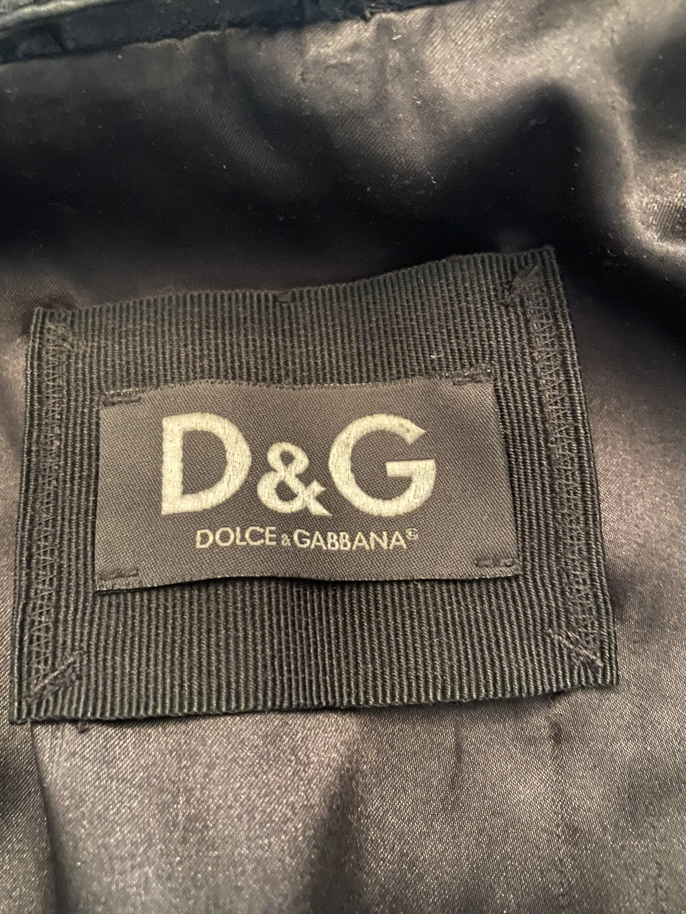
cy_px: 457
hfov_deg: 54.9
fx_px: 661
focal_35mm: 25
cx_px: 343
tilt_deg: -72.7
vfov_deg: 69.4
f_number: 1.8
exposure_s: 1/13
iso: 500
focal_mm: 4.25
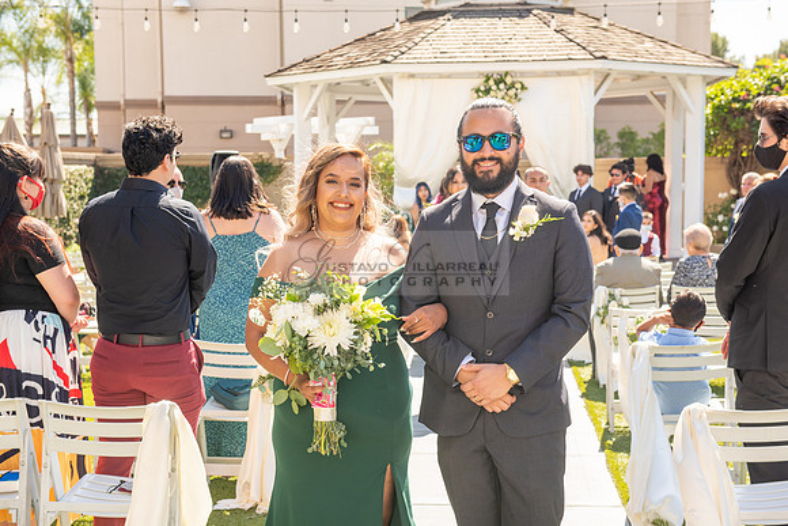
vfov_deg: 23.5
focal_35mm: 58
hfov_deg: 34.6
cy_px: 263
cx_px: 394
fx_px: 1266
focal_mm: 55
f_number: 6.3
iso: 100
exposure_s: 1/250
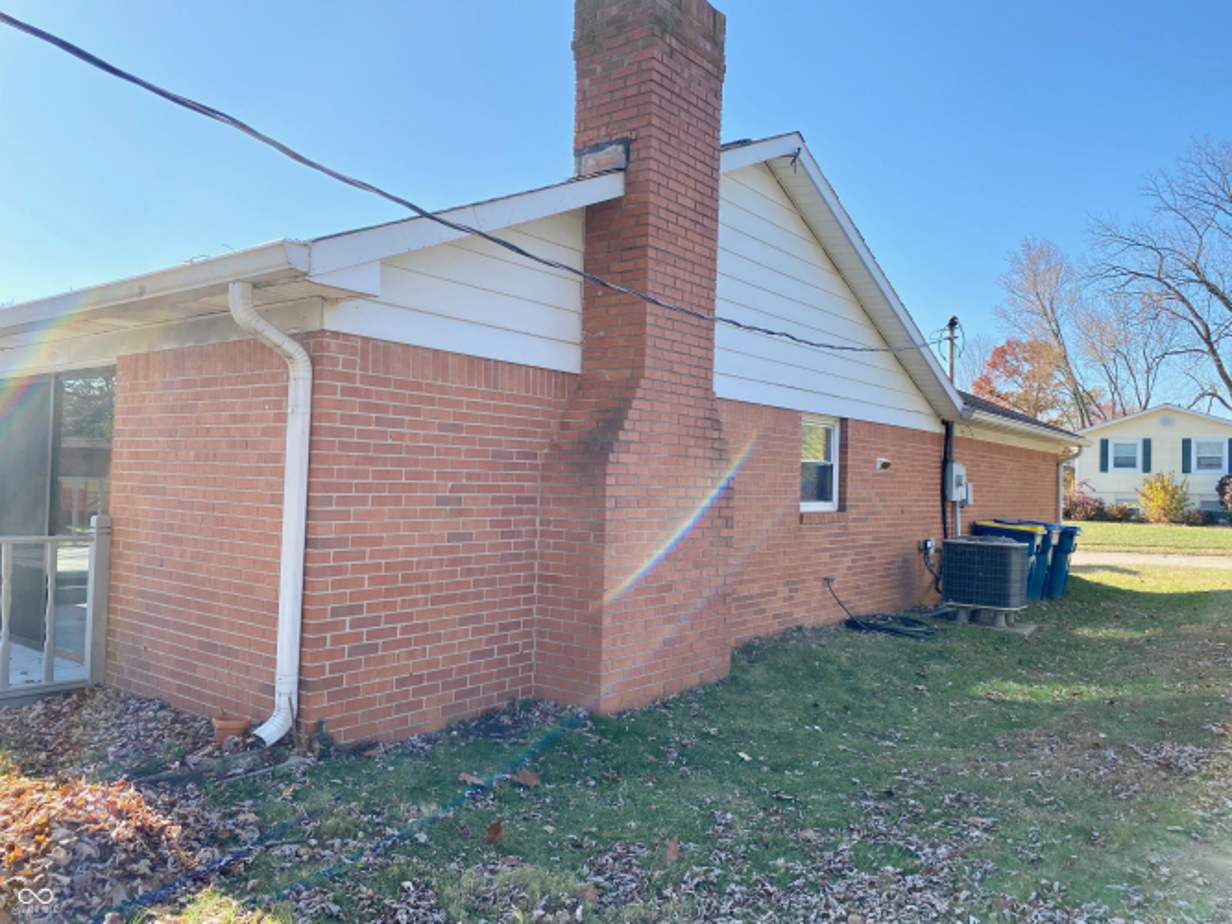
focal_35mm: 26
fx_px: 925
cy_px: 462
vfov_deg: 53.0
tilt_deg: +2.1
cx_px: 616
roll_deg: -2.6
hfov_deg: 67.3
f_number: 1.8
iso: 32
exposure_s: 1/1053
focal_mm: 4.25
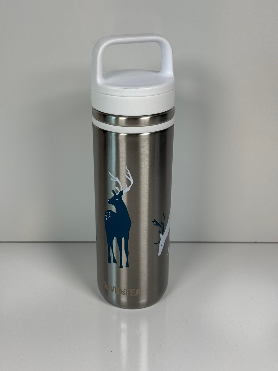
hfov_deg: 30.3
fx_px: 514
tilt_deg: -23.9
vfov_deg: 39.7
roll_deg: +0.6
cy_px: 186
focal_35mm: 48
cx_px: 139
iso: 80
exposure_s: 1/906
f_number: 1.78
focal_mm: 6.76
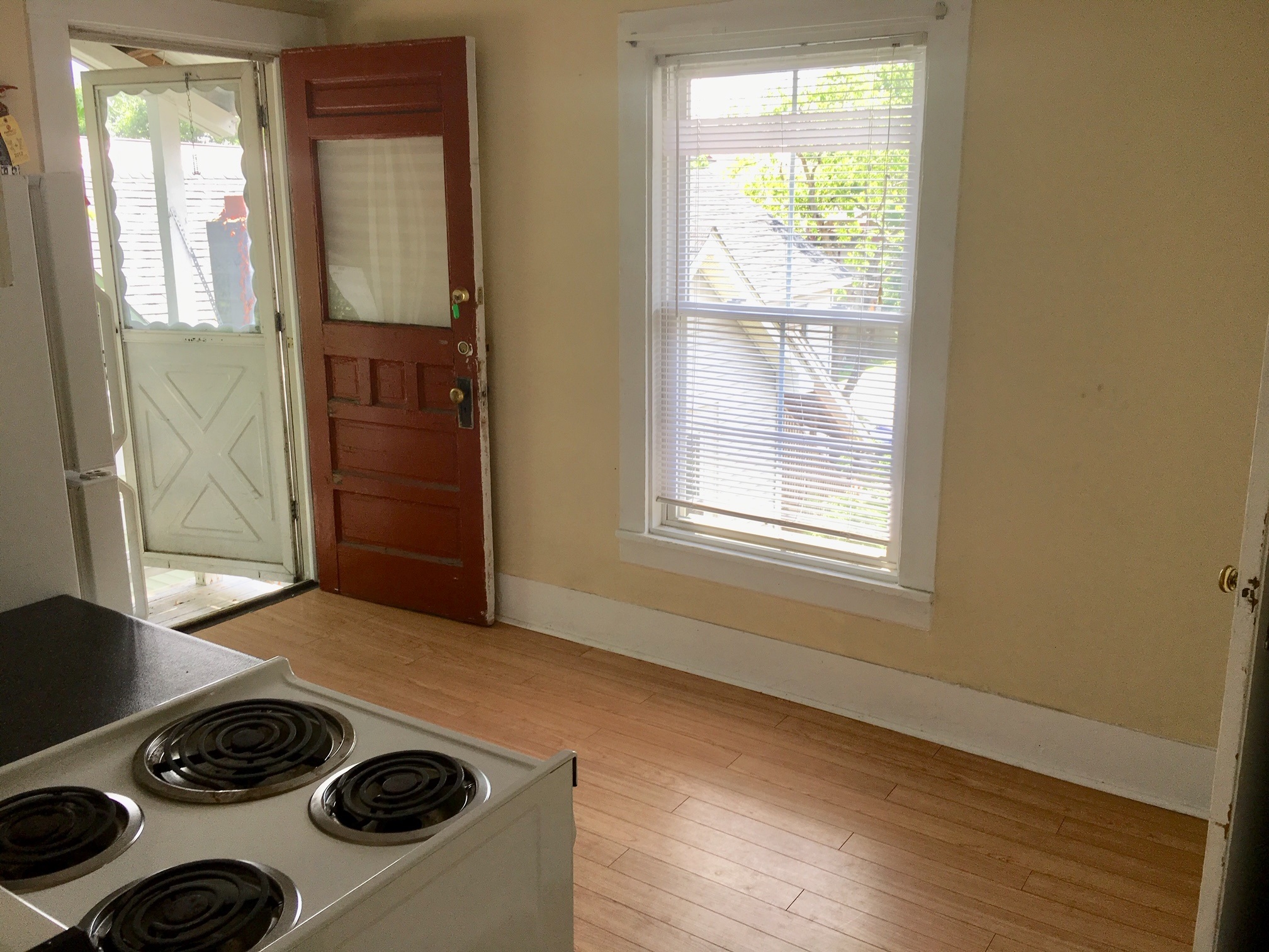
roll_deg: +1.2
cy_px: 476
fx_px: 1063
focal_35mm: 29
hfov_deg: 61.7
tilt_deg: -12.8
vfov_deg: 48.2
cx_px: 634
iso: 25
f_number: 2.2
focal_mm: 4.15
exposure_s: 1/120
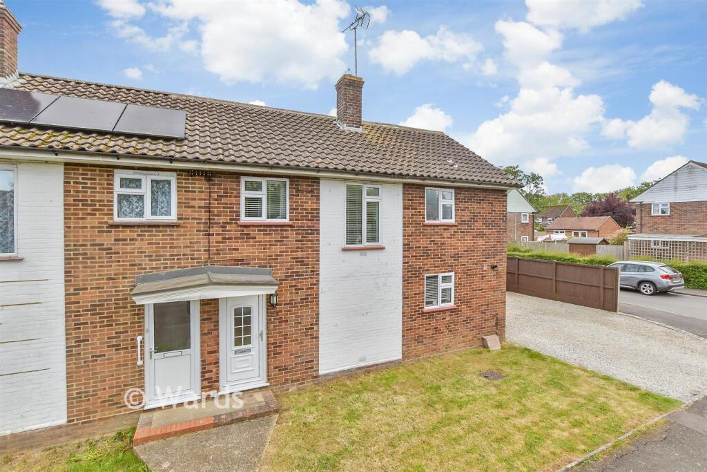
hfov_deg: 100.4
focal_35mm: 15
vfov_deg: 77.3
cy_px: 236
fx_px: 295
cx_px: 354
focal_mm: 10
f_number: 8
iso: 160
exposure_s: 1/125
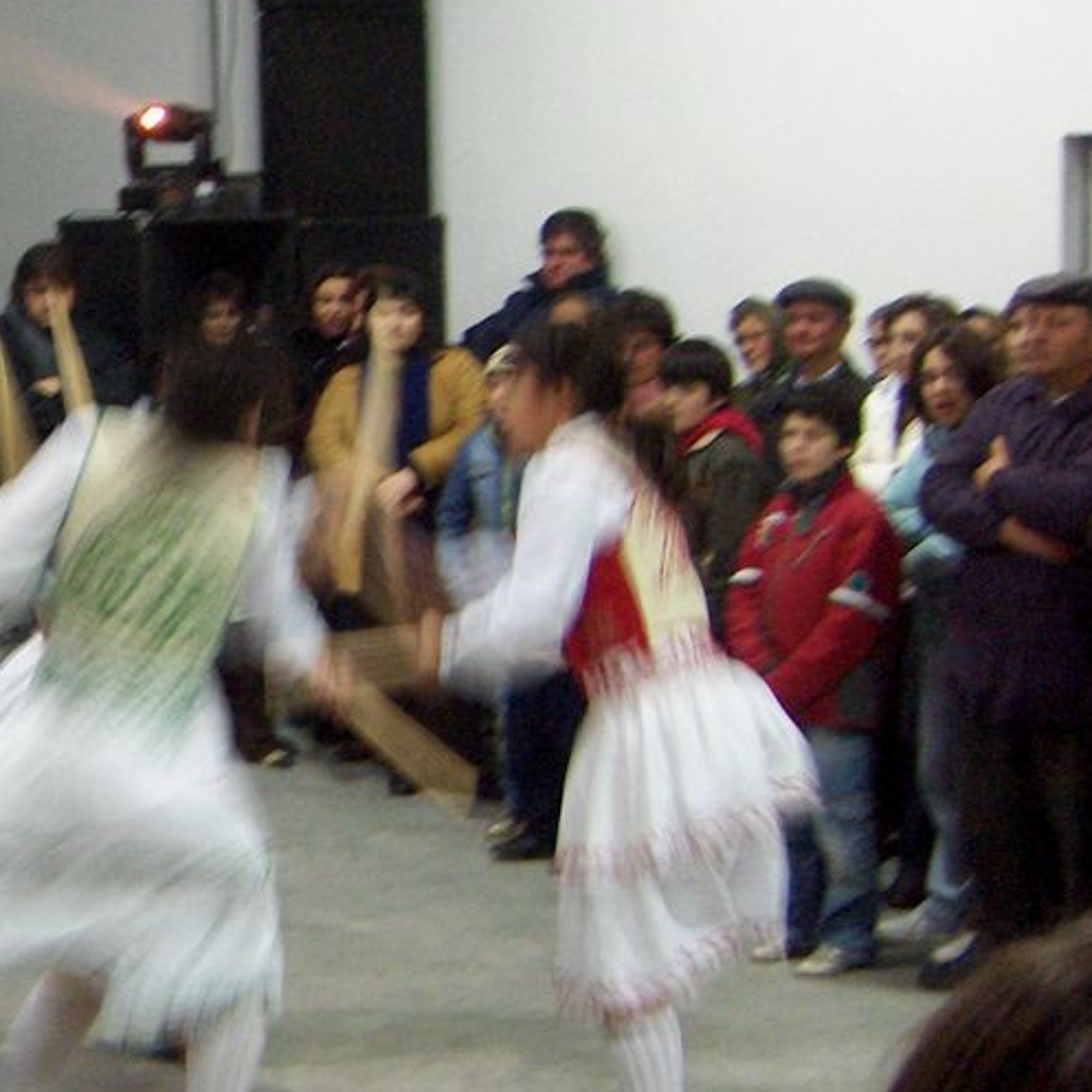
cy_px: 699
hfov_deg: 18.1
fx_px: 3212
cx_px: -308
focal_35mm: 90
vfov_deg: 19.3
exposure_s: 1/13.7
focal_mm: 8
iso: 200
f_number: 2.8
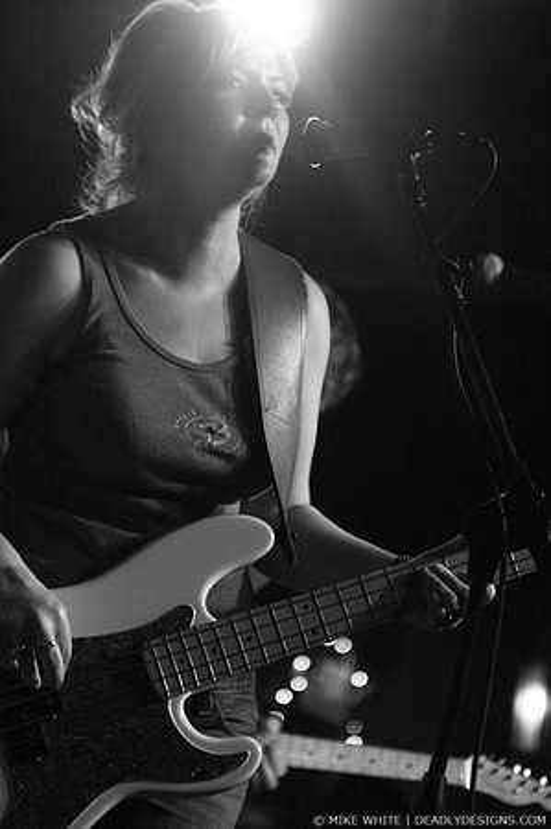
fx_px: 2416
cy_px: 414
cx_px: 276
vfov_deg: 19.5
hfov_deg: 13.0
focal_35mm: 105
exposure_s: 1/50
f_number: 2.8
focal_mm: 70
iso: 1600
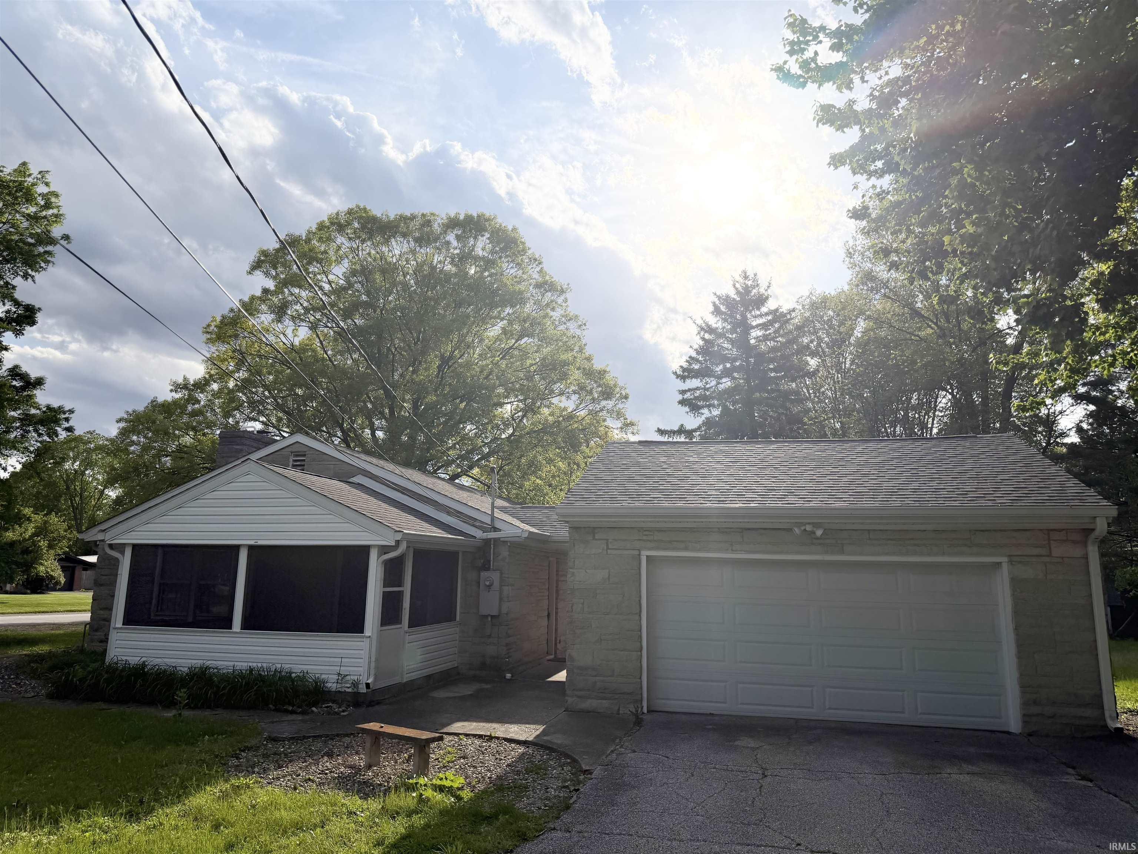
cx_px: 569
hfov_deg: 71.6
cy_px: 427
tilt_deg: +10.4
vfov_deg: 56.8
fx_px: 789
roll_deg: -1.1
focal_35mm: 24
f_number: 1.78
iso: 100
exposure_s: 1/11905
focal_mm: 6.76
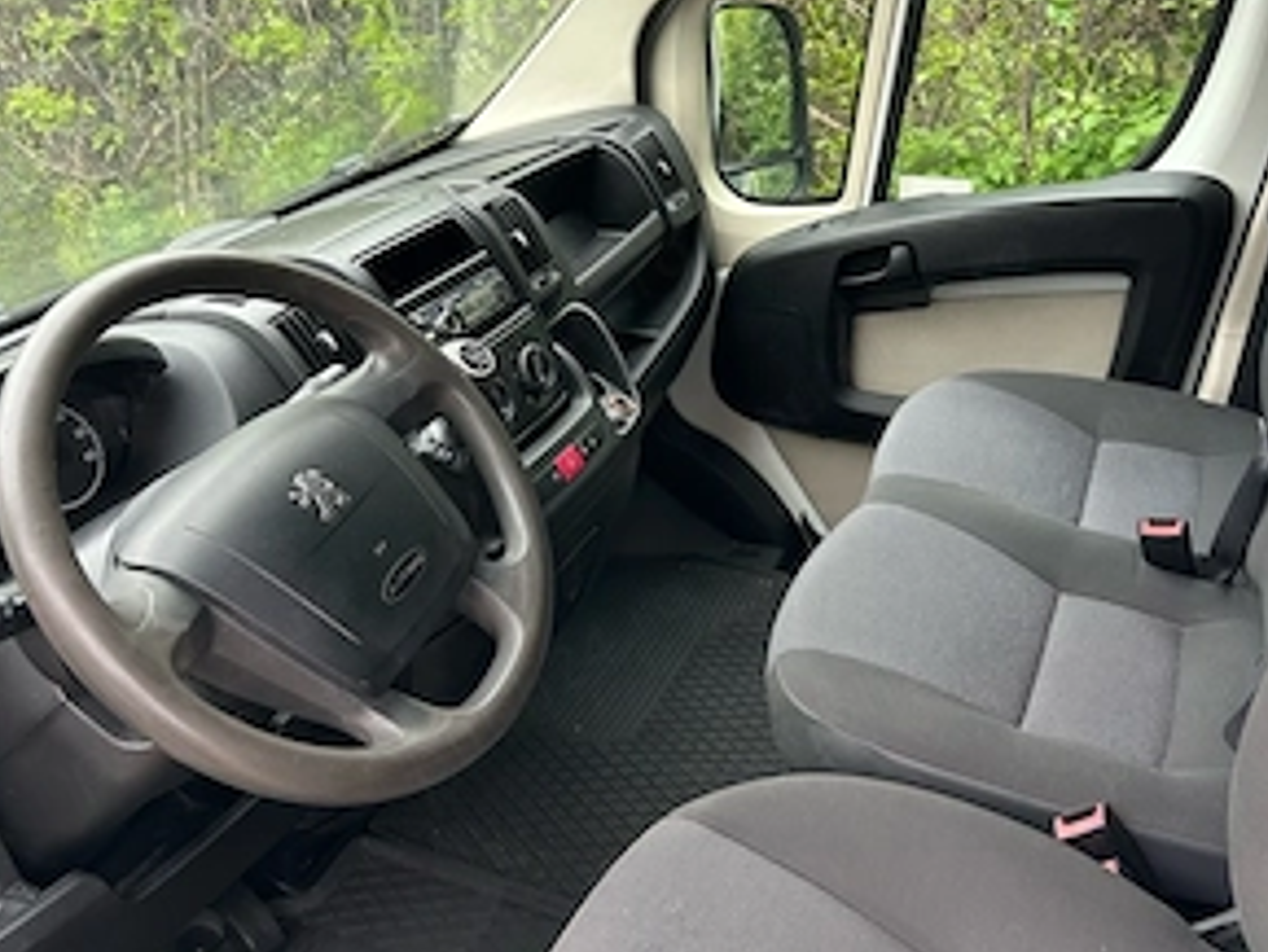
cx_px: 636
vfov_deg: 39.6
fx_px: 1319
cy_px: 395
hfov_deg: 51.3
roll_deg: +1.3
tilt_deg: -25.8
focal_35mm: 36
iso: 125
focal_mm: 5.7
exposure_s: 1/112
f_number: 1.5
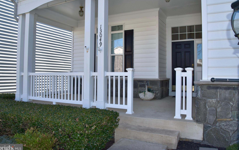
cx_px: 118
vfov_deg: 44.5
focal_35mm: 28
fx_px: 182
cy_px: 71
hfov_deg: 66.5
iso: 400
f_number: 13
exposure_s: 1/200
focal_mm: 18
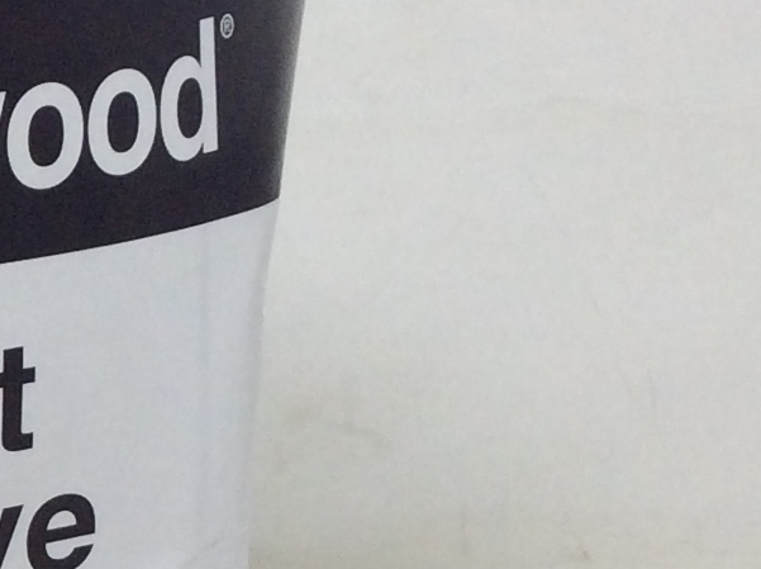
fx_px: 3030
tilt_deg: -20.2
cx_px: -304
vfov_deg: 10.7
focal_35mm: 138
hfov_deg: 13.6
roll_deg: +0.6
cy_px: 480
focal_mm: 3.3
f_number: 2.4
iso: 50
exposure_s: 1/120
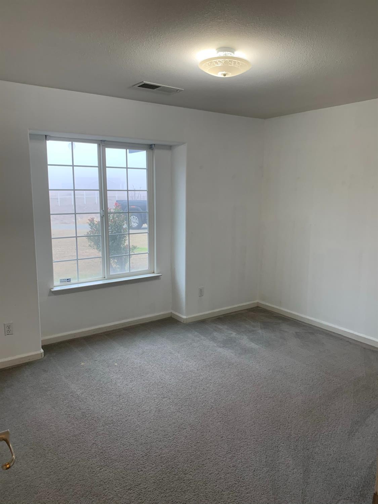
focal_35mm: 26
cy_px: 252
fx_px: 379
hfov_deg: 53.1
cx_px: 189
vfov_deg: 67.3
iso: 100
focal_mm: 4.25
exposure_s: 1/60
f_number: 1.8
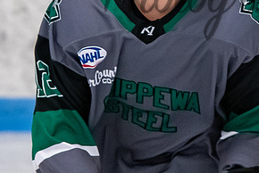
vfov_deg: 1.2
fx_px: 8361
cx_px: 123
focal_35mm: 1161
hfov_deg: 1.8
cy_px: -33
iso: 2200
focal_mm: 200
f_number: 3.5
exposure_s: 1/800
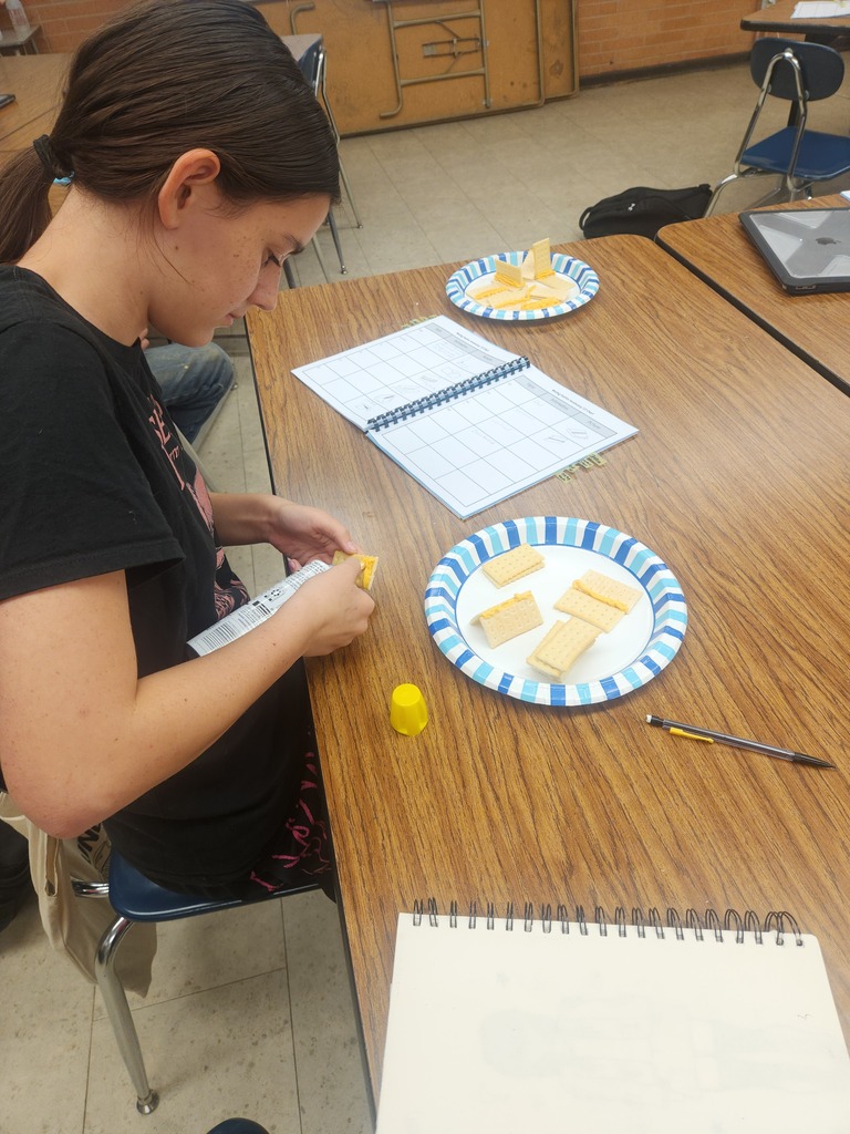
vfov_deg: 73.9
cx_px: 425
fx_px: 753
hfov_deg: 58.9
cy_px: 567
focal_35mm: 23
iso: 50
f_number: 1.8
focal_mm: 5.4
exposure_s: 1/120
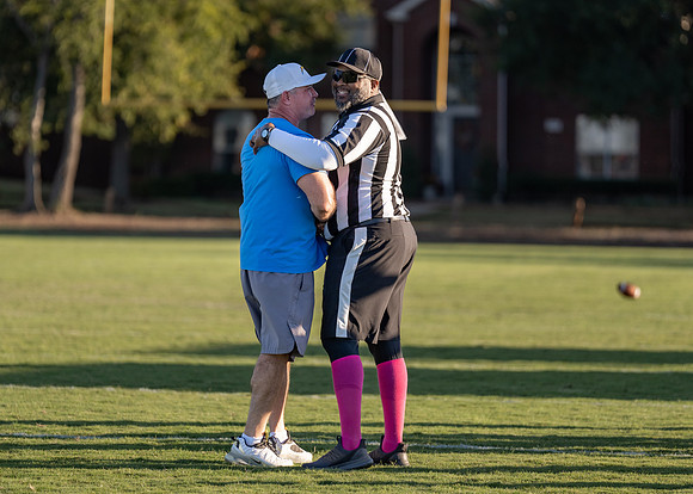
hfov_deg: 8.7
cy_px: 217
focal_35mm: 232
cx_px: 322
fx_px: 4570
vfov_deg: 6.2
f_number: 2.8
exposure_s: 1/1250
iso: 100
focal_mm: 178
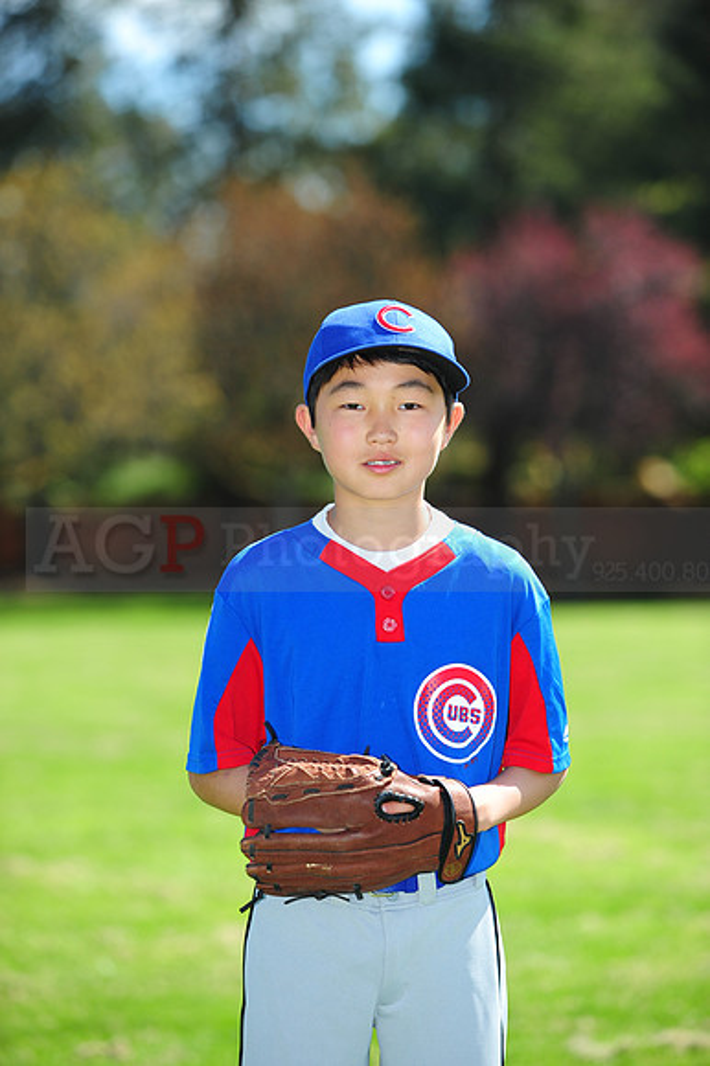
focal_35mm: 145
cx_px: 355
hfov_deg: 9.5
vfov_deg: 14.2
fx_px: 4294
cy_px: 533
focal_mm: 145
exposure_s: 1/1000
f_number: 4.5
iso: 250
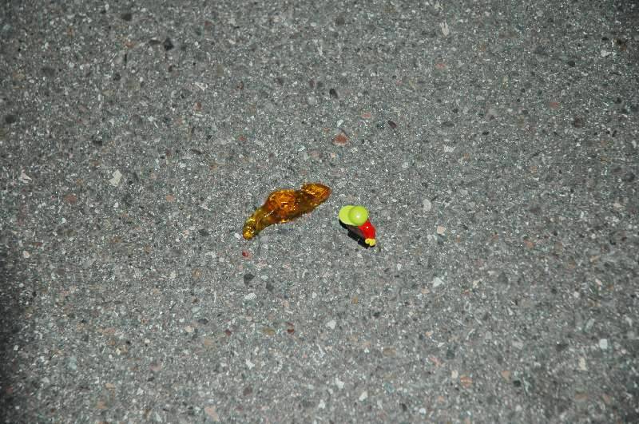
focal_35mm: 105
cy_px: 212
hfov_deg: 19.5
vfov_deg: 13.0
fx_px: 1861
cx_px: 320
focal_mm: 70
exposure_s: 1/60
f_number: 4.5
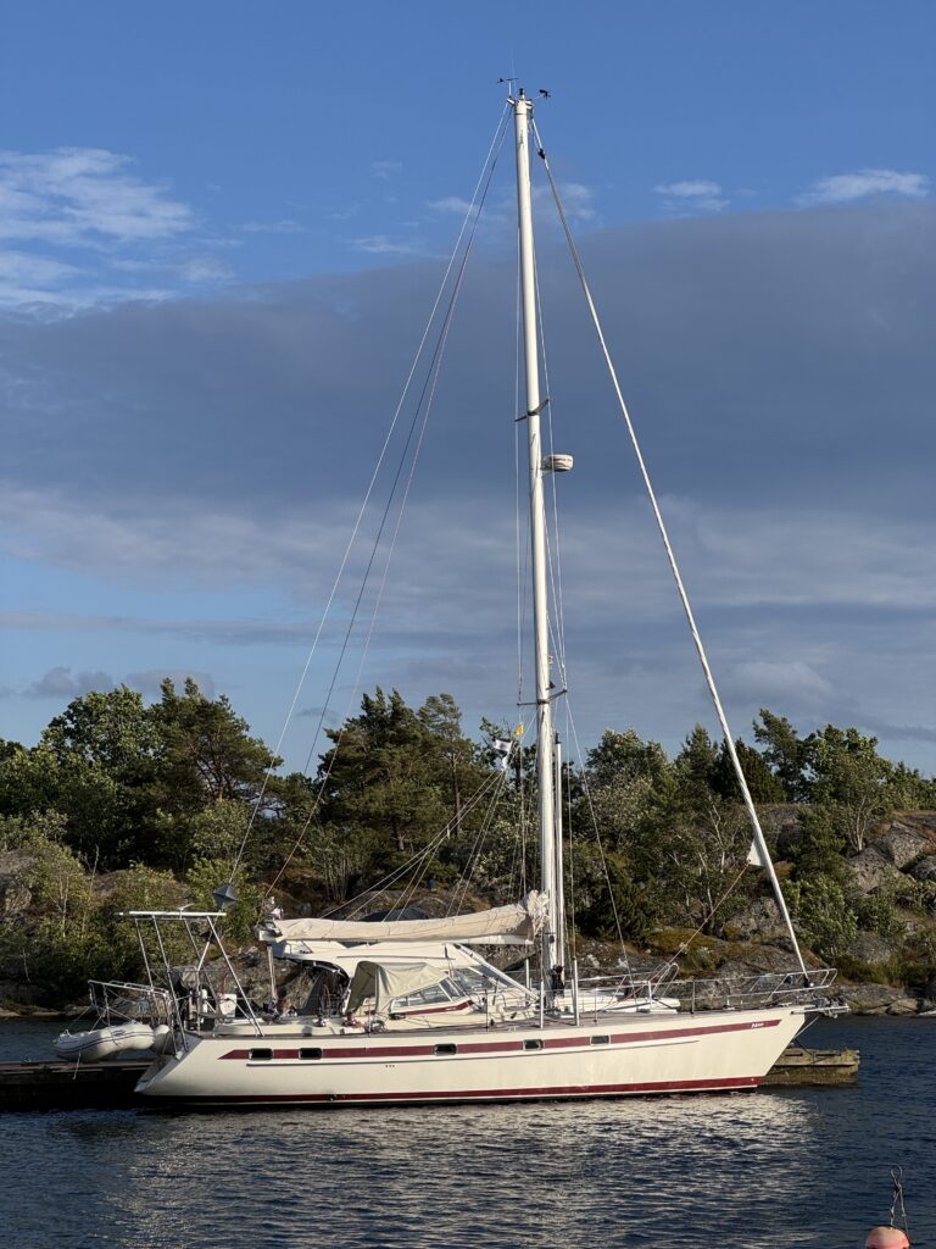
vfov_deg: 25.3
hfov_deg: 19.1
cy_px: 624
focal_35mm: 77
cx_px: 468
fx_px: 2776
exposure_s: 1/681
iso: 25
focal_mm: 9
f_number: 2.8
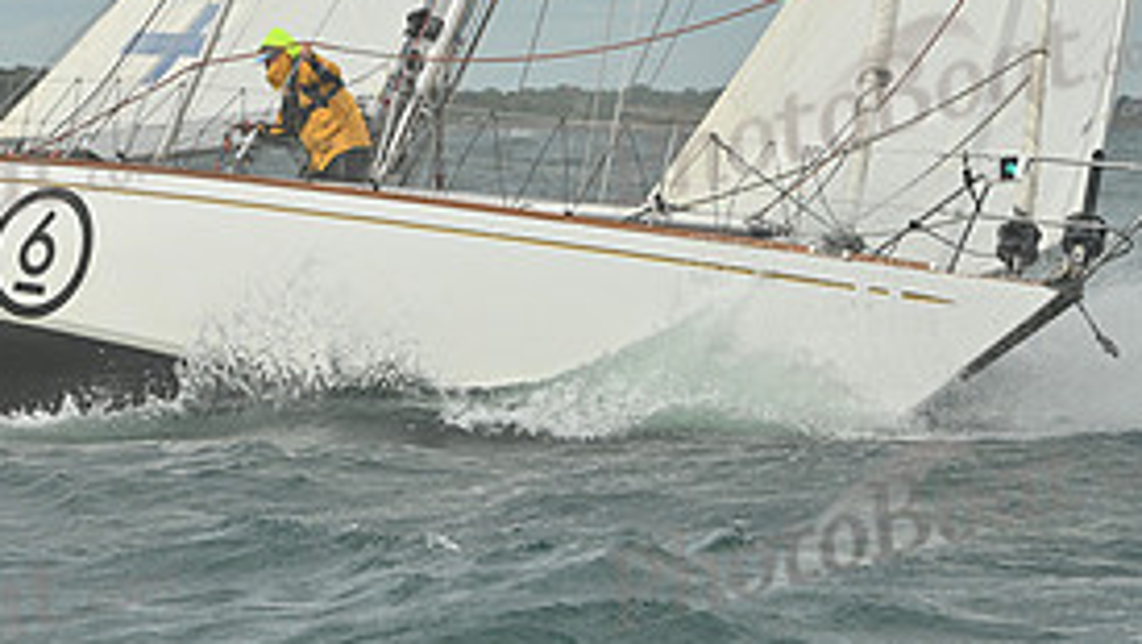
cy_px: -56
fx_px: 6362
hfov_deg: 10.2
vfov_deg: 5.8
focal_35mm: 210
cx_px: 395
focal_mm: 95
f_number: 13
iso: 320
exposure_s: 1/1250
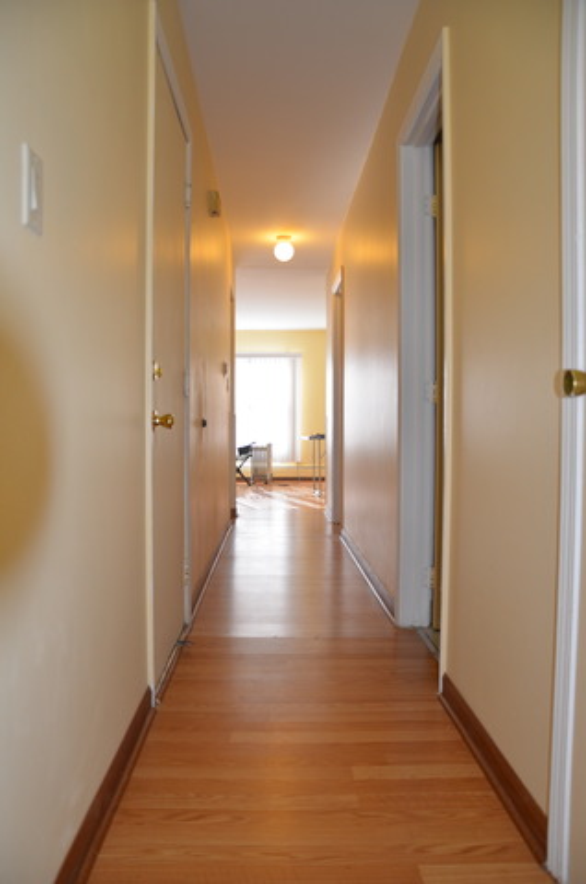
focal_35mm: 27
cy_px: 442
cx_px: 293
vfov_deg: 67.5
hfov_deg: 47.7
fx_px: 662
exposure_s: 1/60
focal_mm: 18
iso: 400
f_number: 3.5
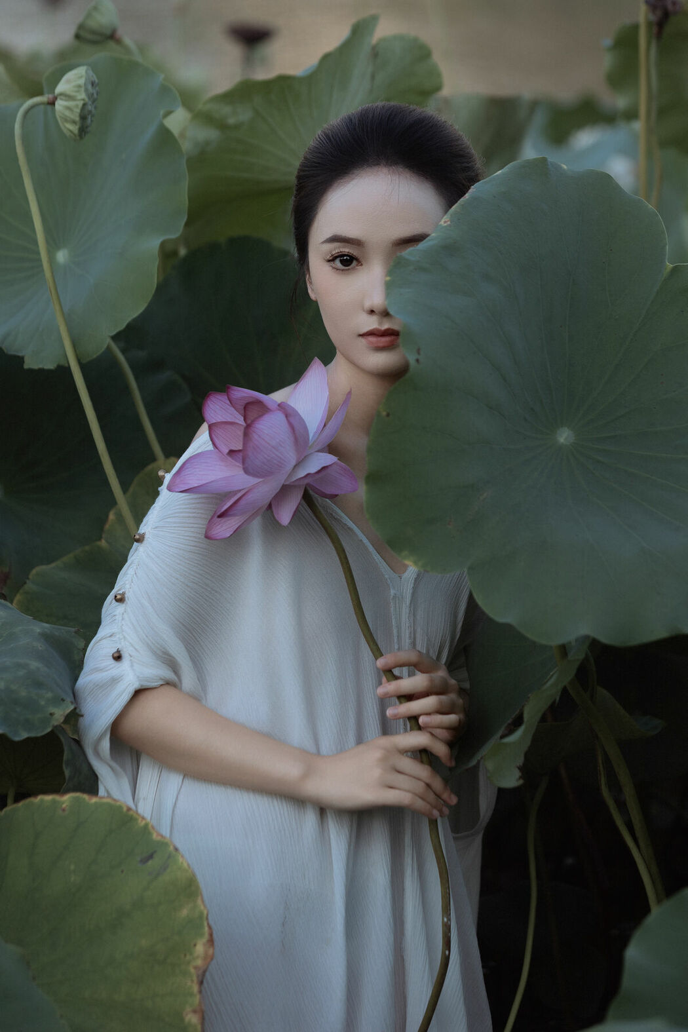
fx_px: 3726
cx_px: 344
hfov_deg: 10.5
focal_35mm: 130
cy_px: 516
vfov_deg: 15.8
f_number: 4
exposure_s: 1/500
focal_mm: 130
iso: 320
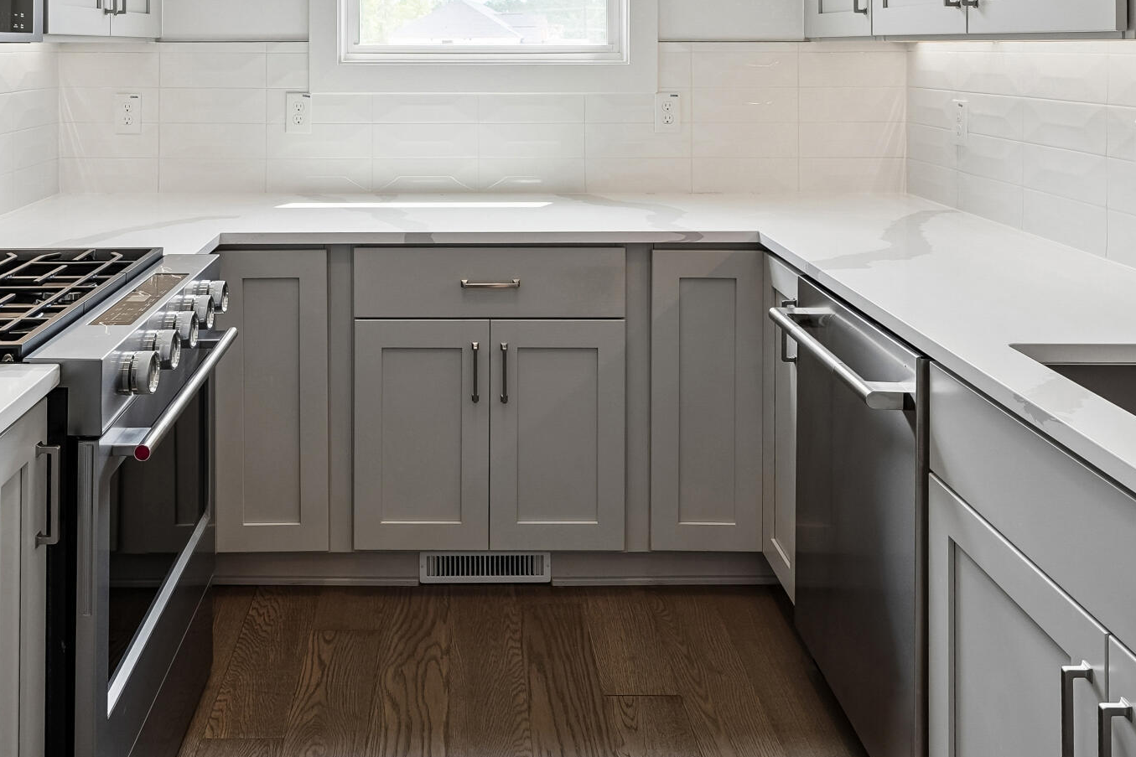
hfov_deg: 60.1
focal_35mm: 31
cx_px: 497
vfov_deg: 40.2
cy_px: 126
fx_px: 978
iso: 250
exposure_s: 1/30
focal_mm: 14
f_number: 9
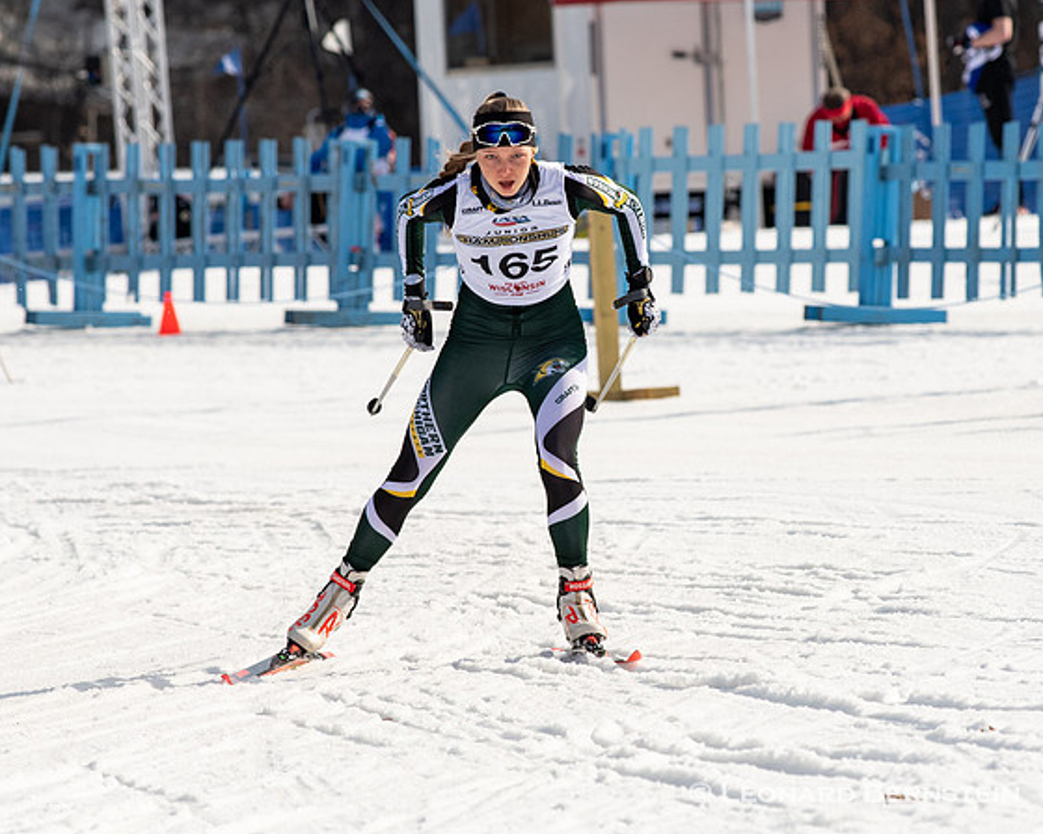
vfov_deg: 2.9
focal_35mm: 531
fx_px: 16391
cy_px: 435
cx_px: 630
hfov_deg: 3.6
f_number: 9
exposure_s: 1/1250
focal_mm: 300
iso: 400
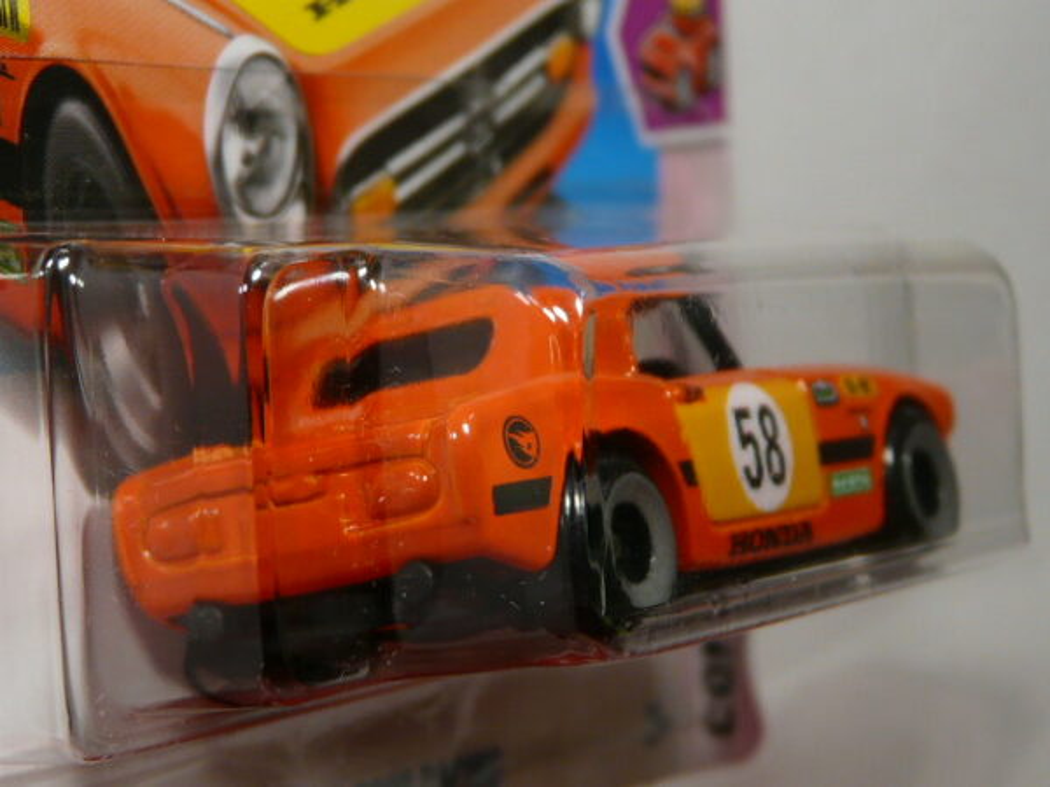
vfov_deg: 13.5
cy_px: 394
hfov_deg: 17.9
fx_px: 3337
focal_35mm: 110
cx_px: 525
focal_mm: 11.4
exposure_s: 1/100
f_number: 3.2
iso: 100
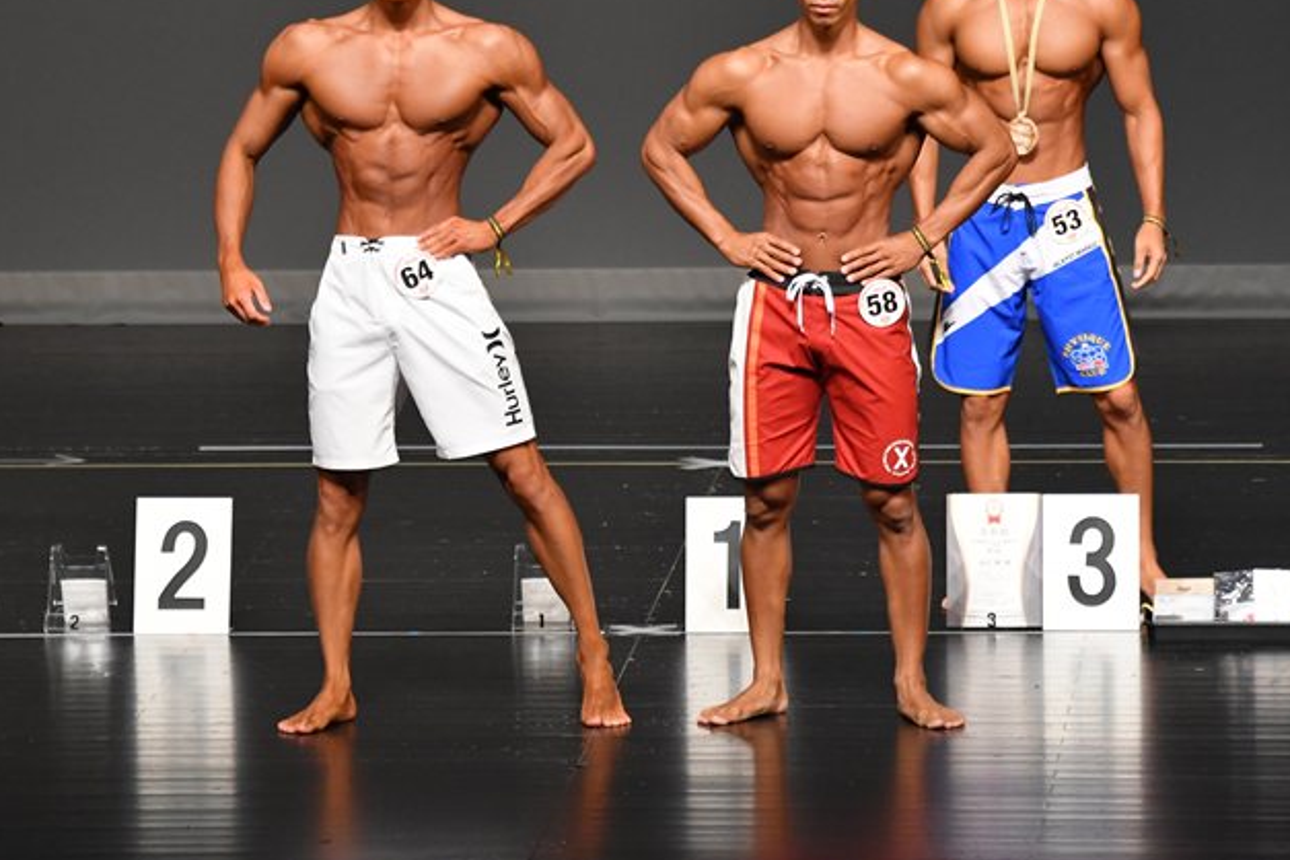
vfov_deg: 3.9
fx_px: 12612
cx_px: 655
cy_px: 335
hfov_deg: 5.9
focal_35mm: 352
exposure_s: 1/400
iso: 2500
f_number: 5.6
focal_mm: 190
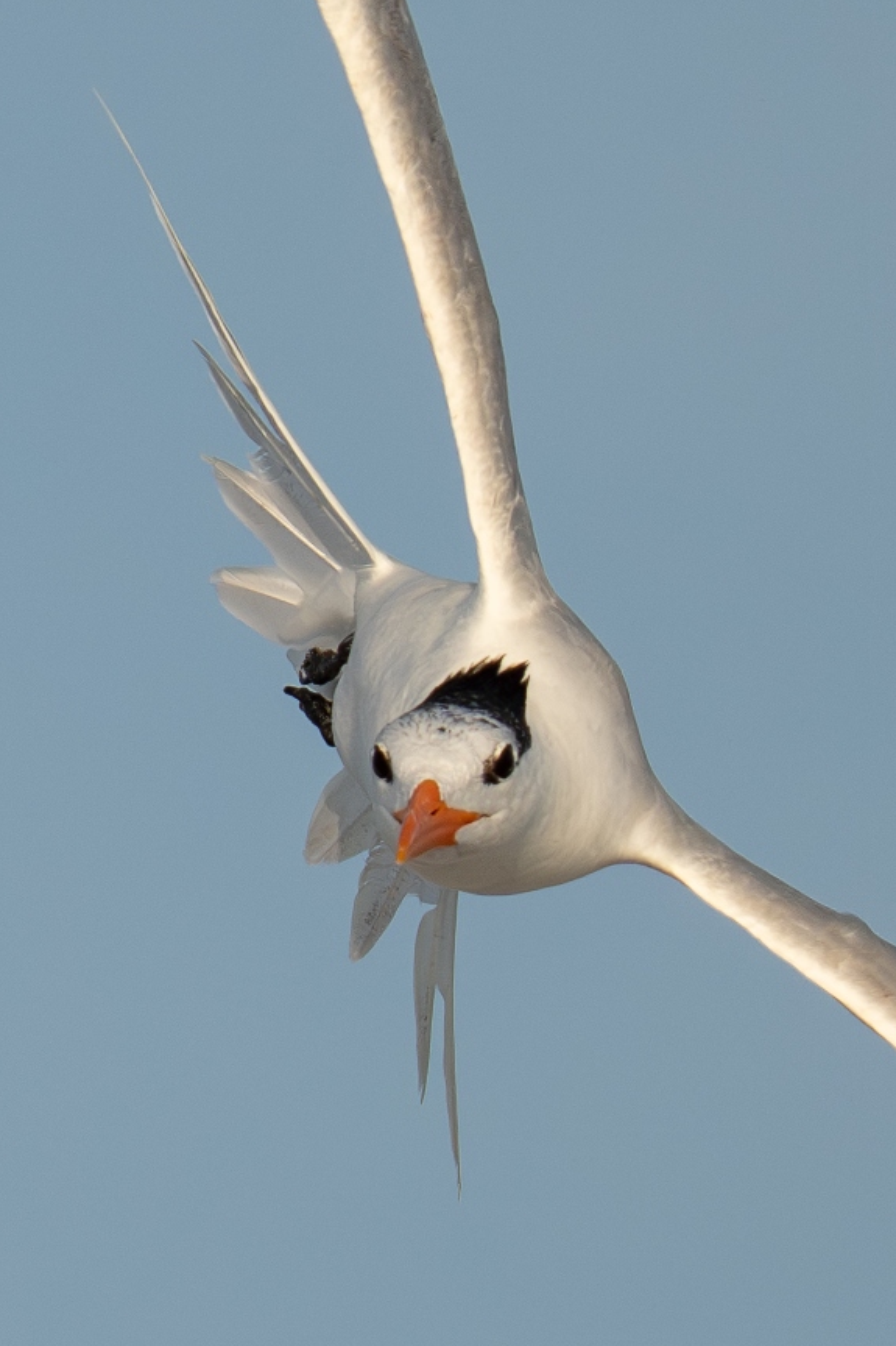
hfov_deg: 2.2
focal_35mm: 626
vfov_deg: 3.3
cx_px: 446
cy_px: 671
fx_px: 23378
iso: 640
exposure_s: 1/5000
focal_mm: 400
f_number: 4.5
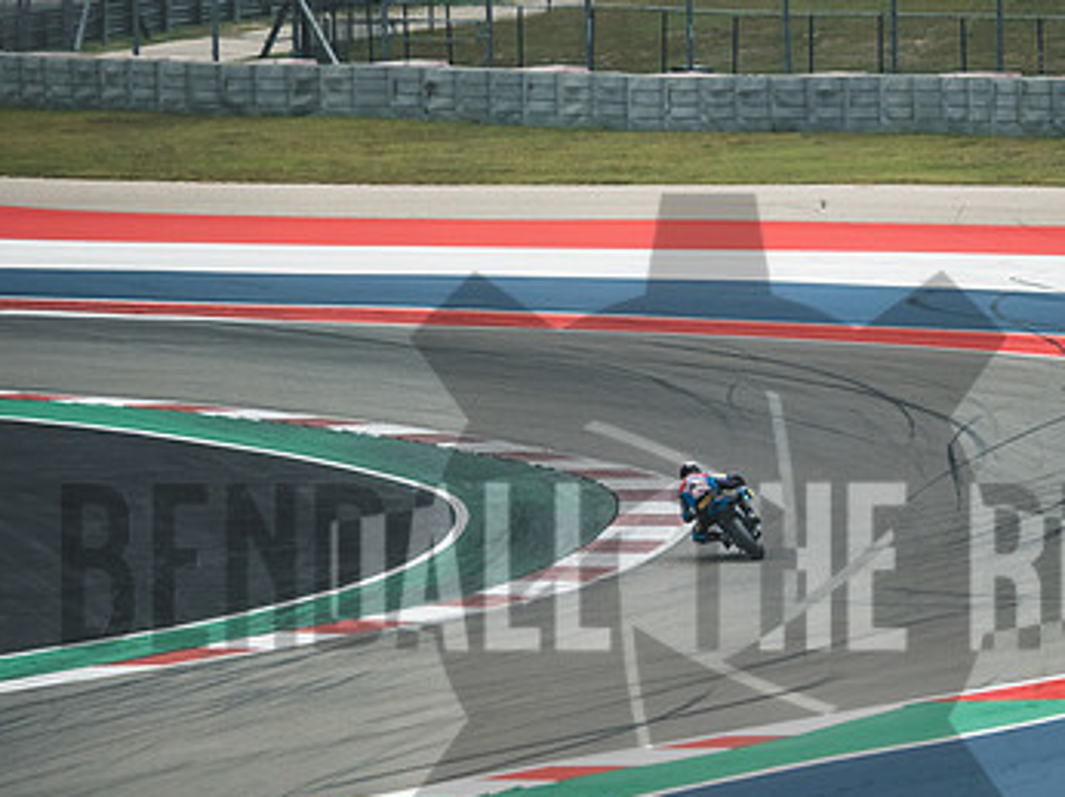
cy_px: 571
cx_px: 708
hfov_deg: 4.1
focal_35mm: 484
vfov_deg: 3.1
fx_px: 14880
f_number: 2
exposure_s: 1/1250
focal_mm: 200
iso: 800
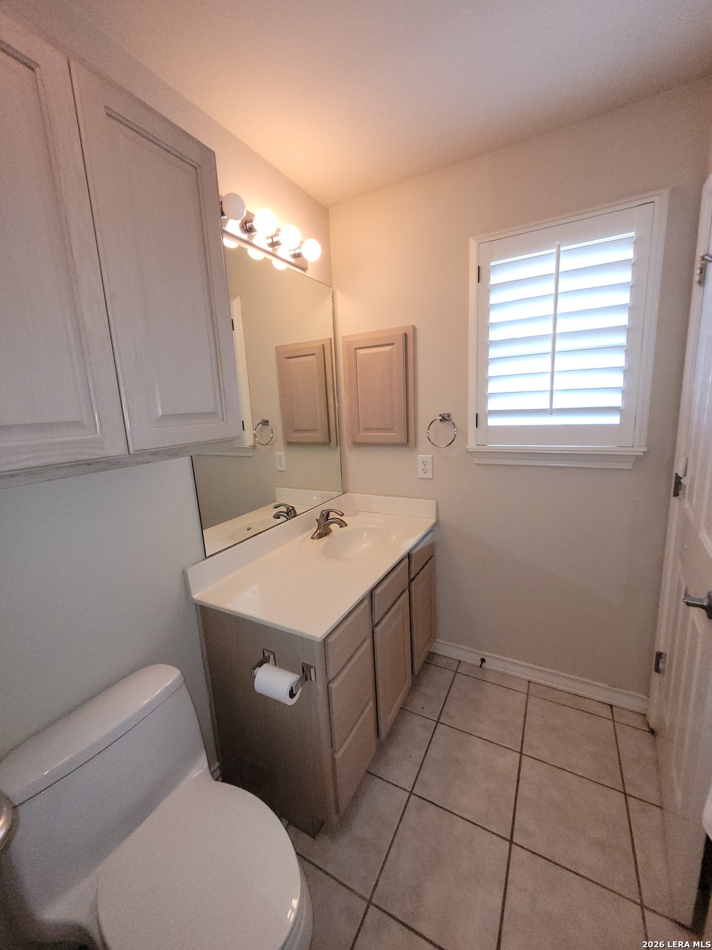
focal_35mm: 13
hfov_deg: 89.9
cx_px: 356
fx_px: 357
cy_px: 475
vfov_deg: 106.2
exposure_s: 1/60
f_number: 2.2
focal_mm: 1.74
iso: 250
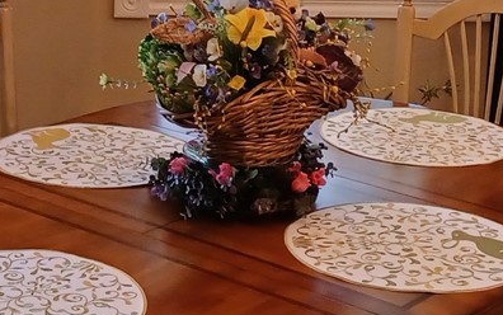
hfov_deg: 19.4
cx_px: 201
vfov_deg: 12.0
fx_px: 1468
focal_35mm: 107
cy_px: -53
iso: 320
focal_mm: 4.6
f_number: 1.8
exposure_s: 1/60
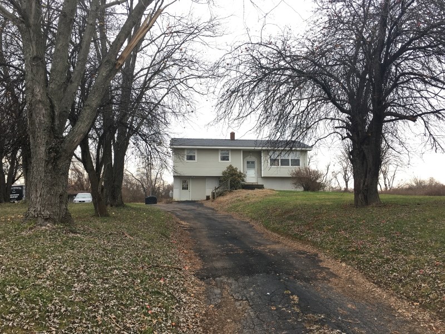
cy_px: 167
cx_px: 222
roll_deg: -0.6
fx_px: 373
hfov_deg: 61.7
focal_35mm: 29
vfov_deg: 48.2
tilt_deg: +9.0
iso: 32
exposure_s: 1/120
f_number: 2.2
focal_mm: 4.15
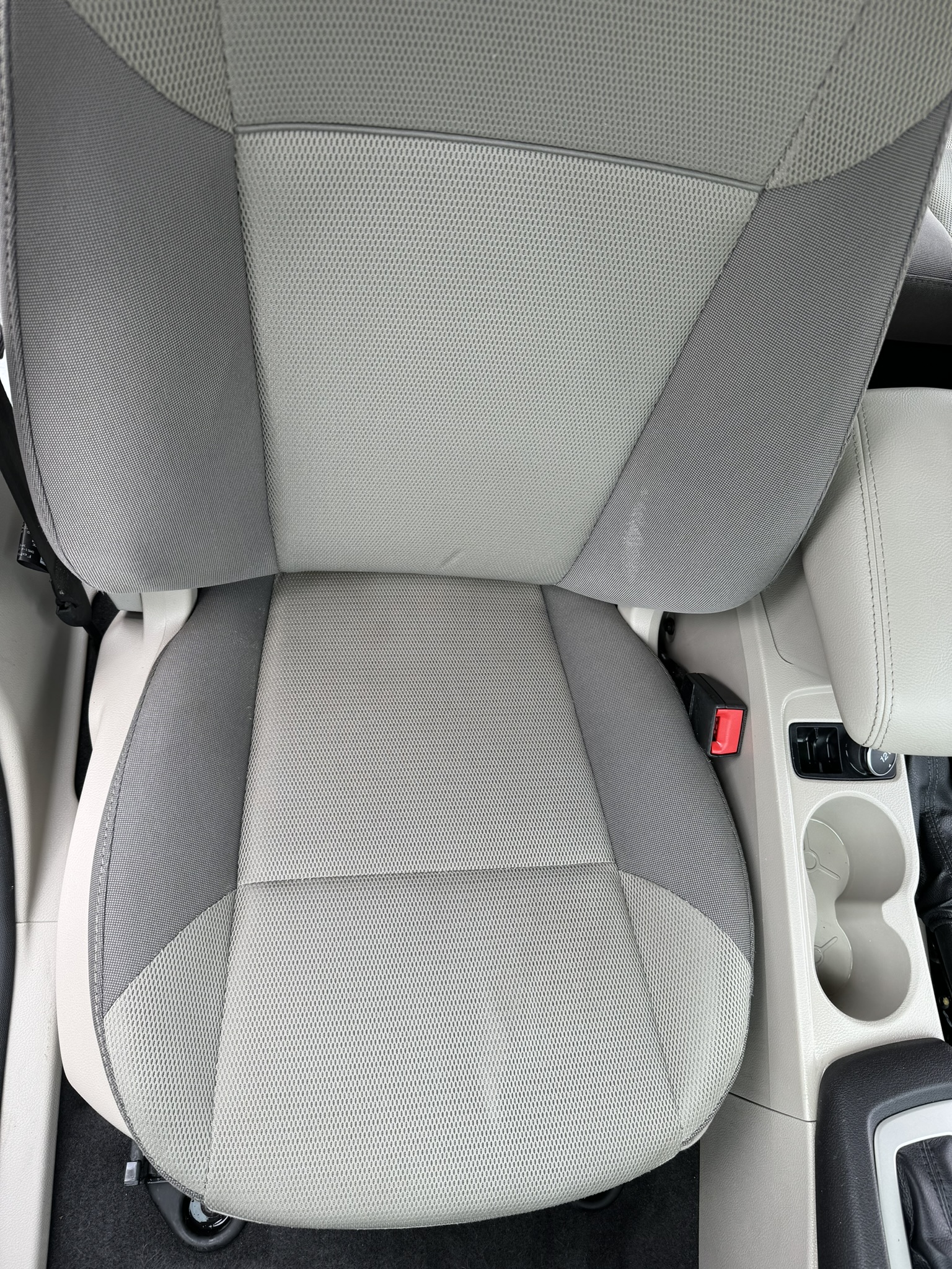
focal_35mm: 24
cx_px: 476
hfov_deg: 56.8
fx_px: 880
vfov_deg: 71.6
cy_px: 634
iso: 80
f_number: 1.78
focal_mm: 6.76
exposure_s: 1/457
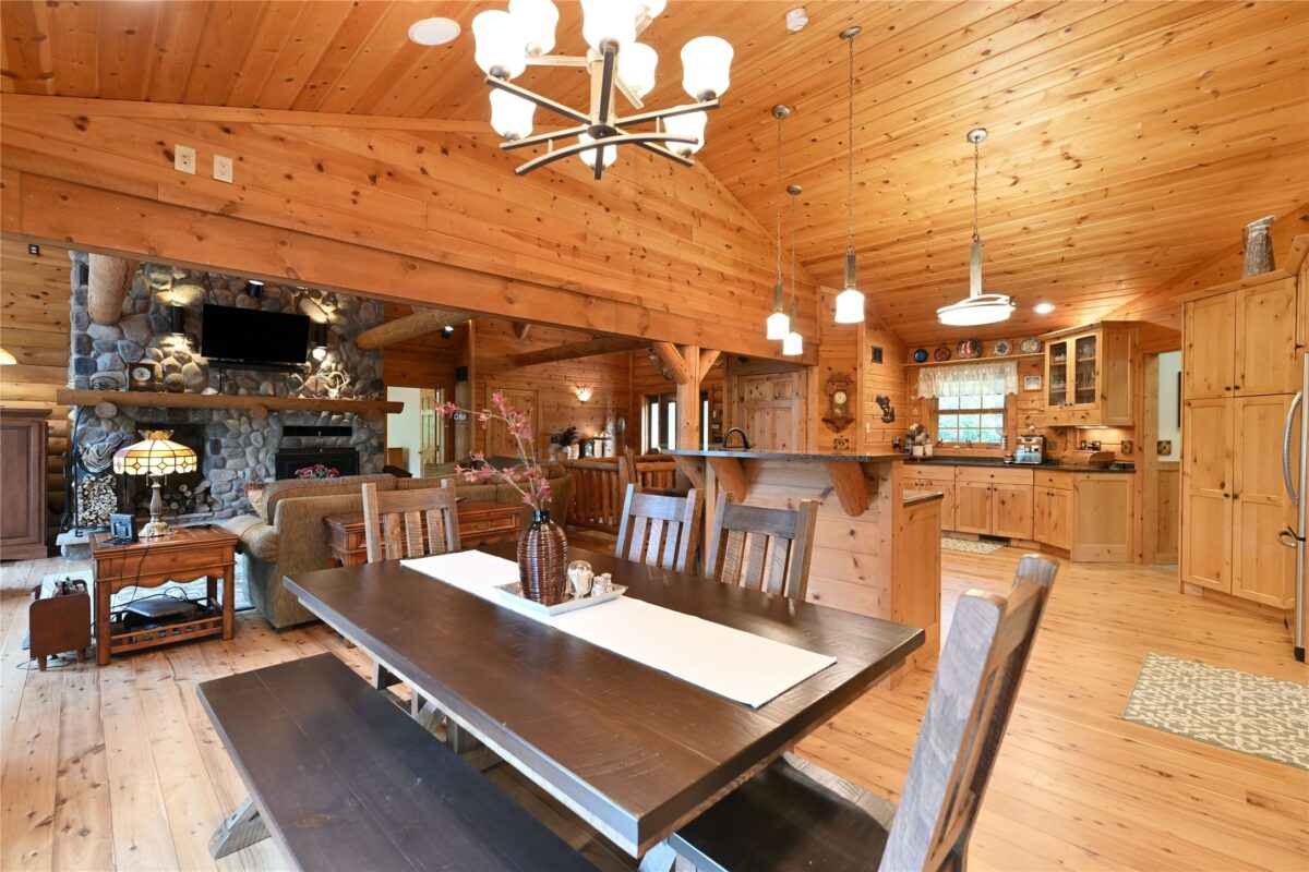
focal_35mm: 16
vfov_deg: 73.7
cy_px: 436
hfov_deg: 96.7
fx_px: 582
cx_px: 654
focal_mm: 16
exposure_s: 1/8
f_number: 5.6
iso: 400
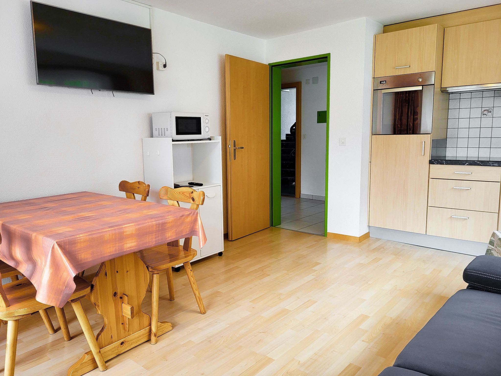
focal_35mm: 26
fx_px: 376
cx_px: 250
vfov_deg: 53.1
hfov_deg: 67.3
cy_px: 188
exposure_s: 1/100
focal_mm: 5.4
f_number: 1.8
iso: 200
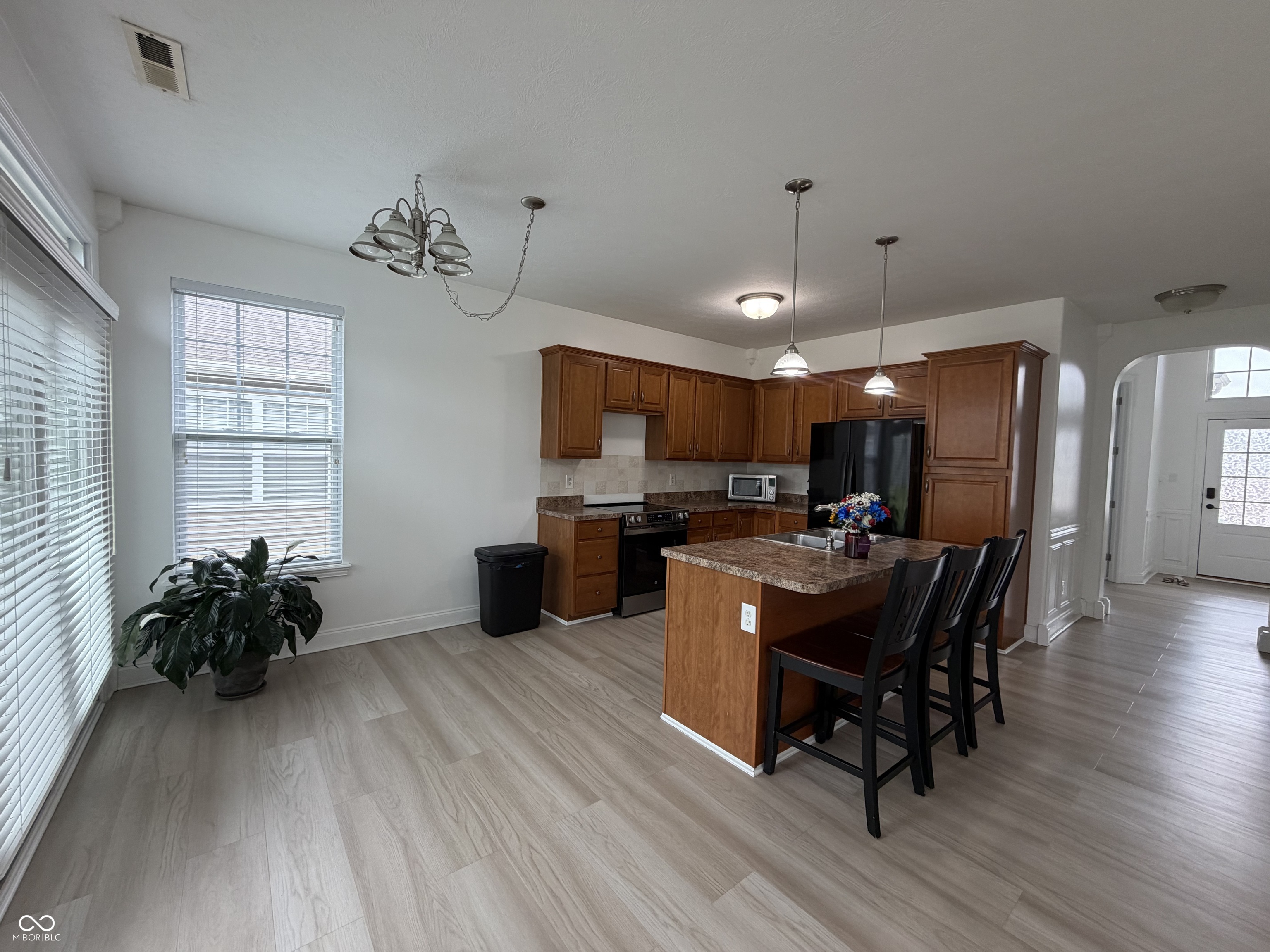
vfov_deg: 85.7
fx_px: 514
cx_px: 635
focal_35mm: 14
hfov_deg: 102.1
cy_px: 476
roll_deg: -1.3
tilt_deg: -3.1
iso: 125
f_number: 2.2
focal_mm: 2.22
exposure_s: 1/120
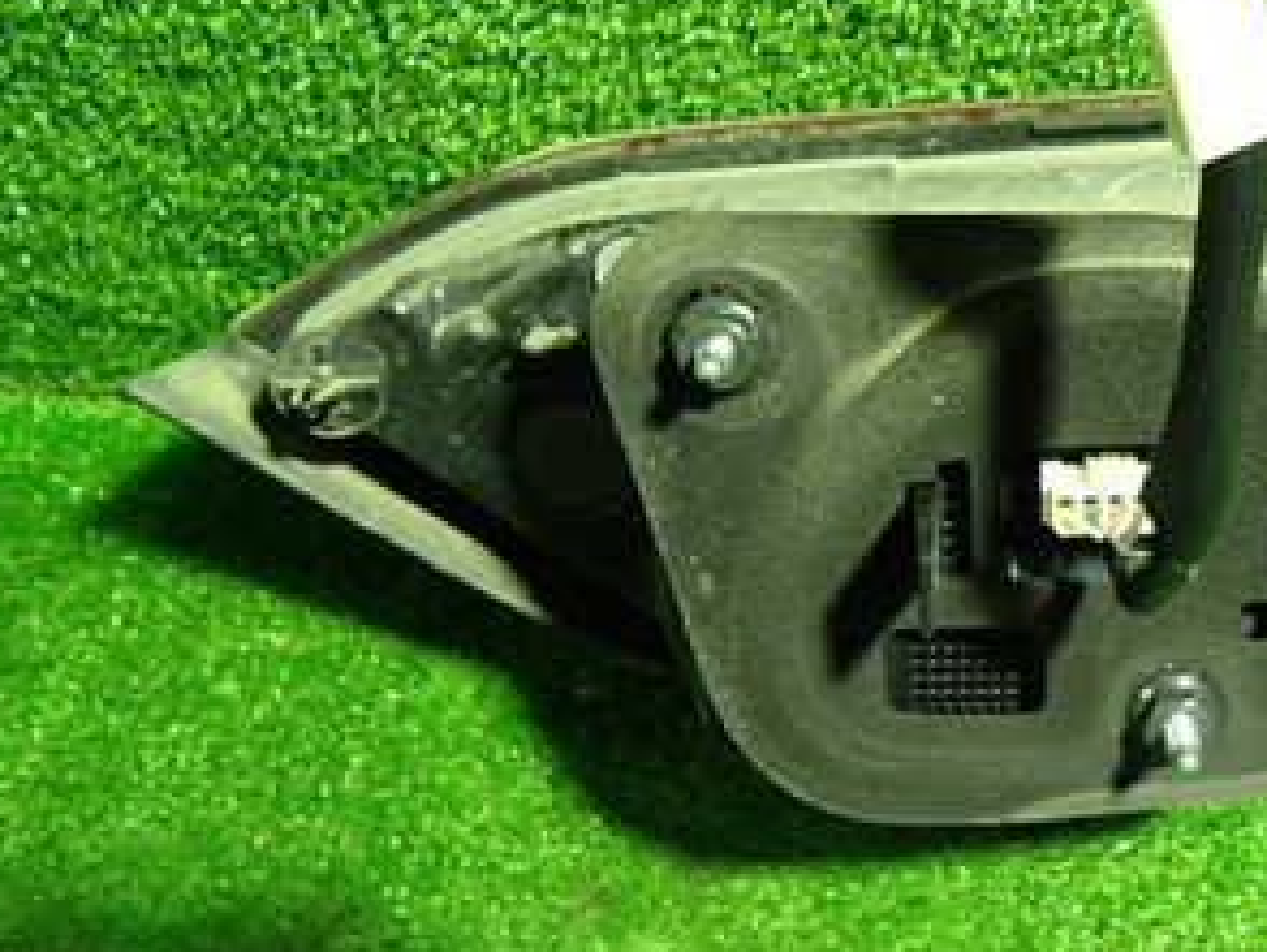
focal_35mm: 51
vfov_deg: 28.6
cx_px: 1224
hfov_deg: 34.6
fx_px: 1868
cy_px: 422
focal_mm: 4.5
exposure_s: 1/30
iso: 500
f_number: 2
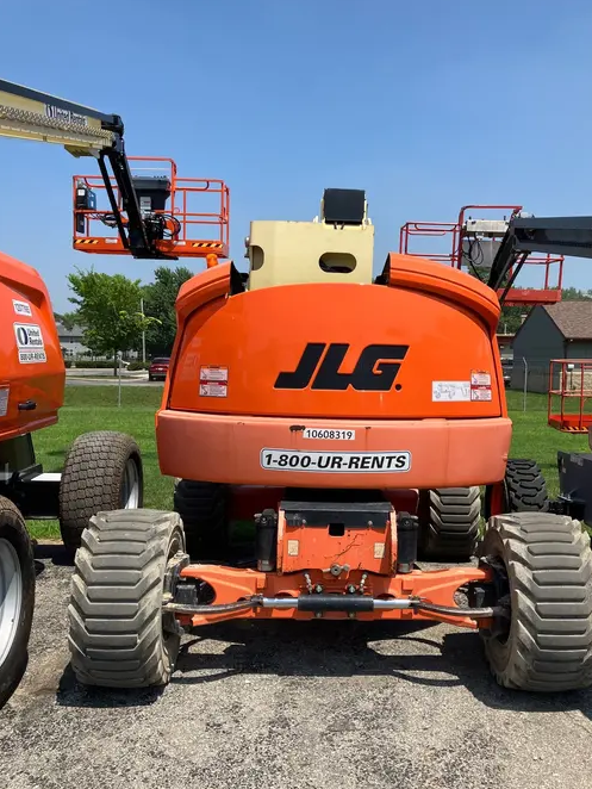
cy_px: 414
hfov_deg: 45.4
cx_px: 320
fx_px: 706
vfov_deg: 58.3
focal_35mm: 31
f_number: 1.8
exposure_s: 1/2114
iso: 32
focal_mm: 3.99
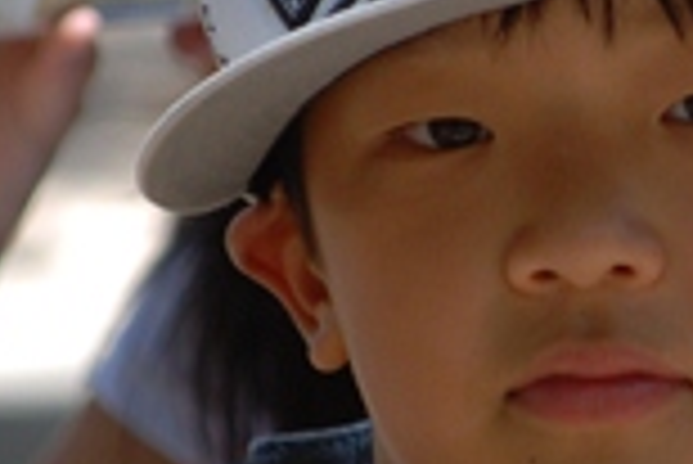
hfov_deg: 2.2
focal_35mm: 935
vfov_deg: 1.5
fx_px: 18015
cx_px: 698
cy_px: 410
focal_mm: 120
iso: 200
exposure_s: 1/200
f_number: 4.8
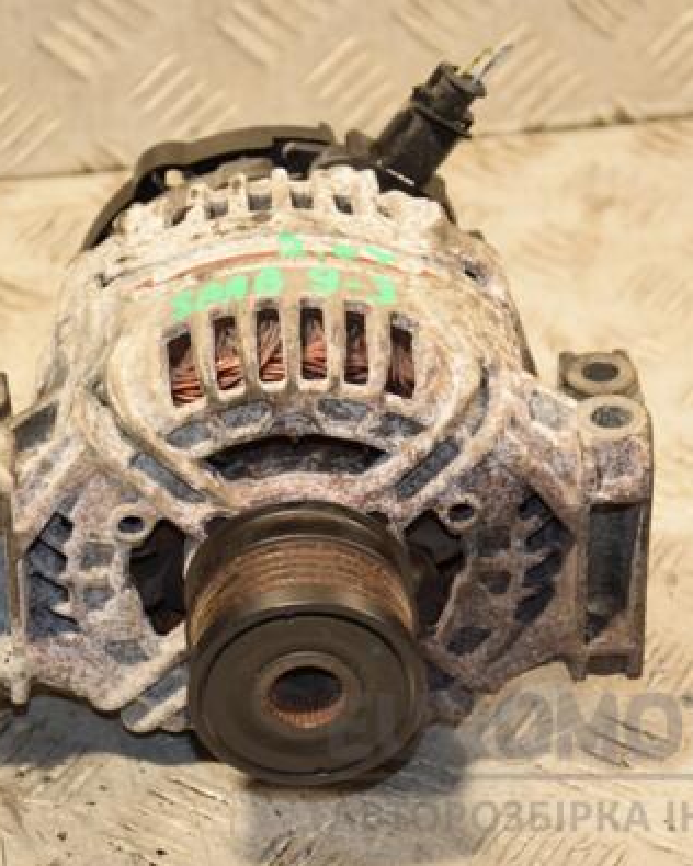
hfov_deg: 10.9
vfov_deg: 13.7
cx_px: 287
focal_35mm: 141
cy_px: 434
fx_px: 3615
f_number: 5.3
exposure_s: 1/125
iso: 800
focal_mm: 66
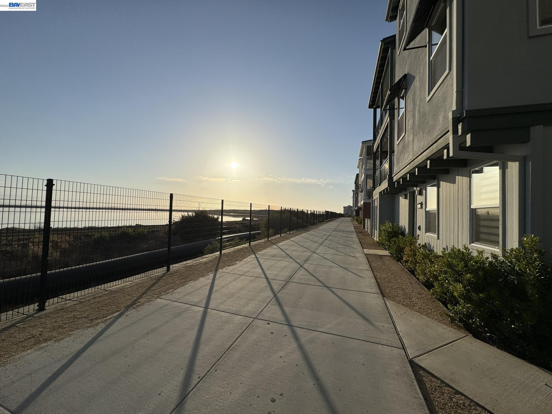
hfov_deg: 102.1
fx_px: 223
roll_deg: -1.7
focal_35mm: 14
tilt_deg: +0.5
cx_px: 276
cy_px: 207
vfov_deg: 85.7
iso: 40
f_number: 2.2
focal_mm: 2.22
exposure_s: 1/7299
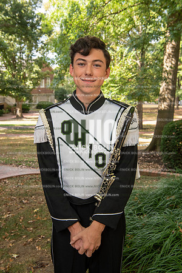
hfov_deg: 31.9
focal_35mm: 42
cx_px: 91
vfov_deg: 46.4
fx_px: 318
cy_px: 136
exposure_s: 1/100
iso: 500
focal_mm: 42
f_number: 8
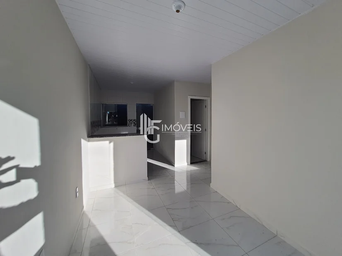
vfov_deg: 89.9
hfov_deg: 106.2
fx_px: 128
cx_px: 171
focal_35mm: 13
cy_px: 128
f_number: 2.2
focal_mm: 1.74
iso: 50
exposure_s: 1/956
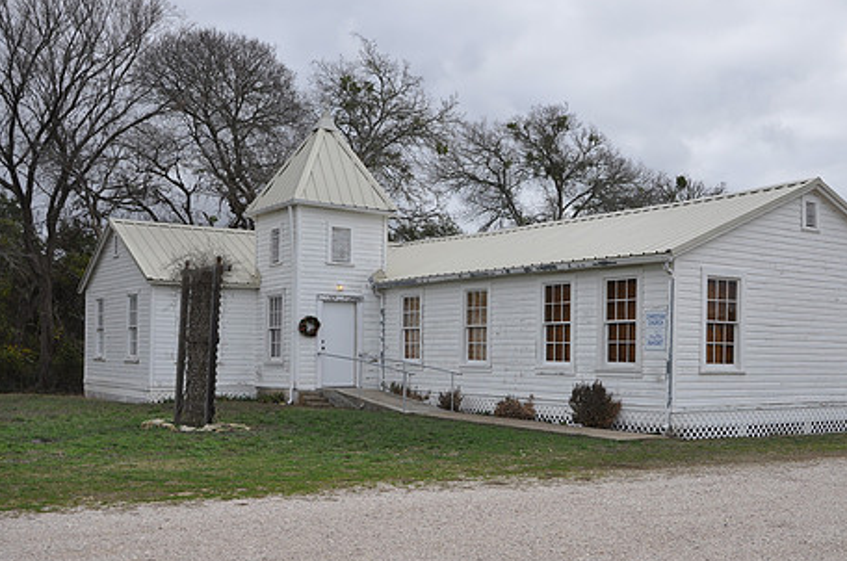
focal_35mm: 42
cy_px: 348
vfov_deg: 31.6
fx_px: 986
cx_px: 516
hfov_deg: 46.2
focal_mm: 22
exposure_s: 1/160
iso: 200
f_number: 6.3
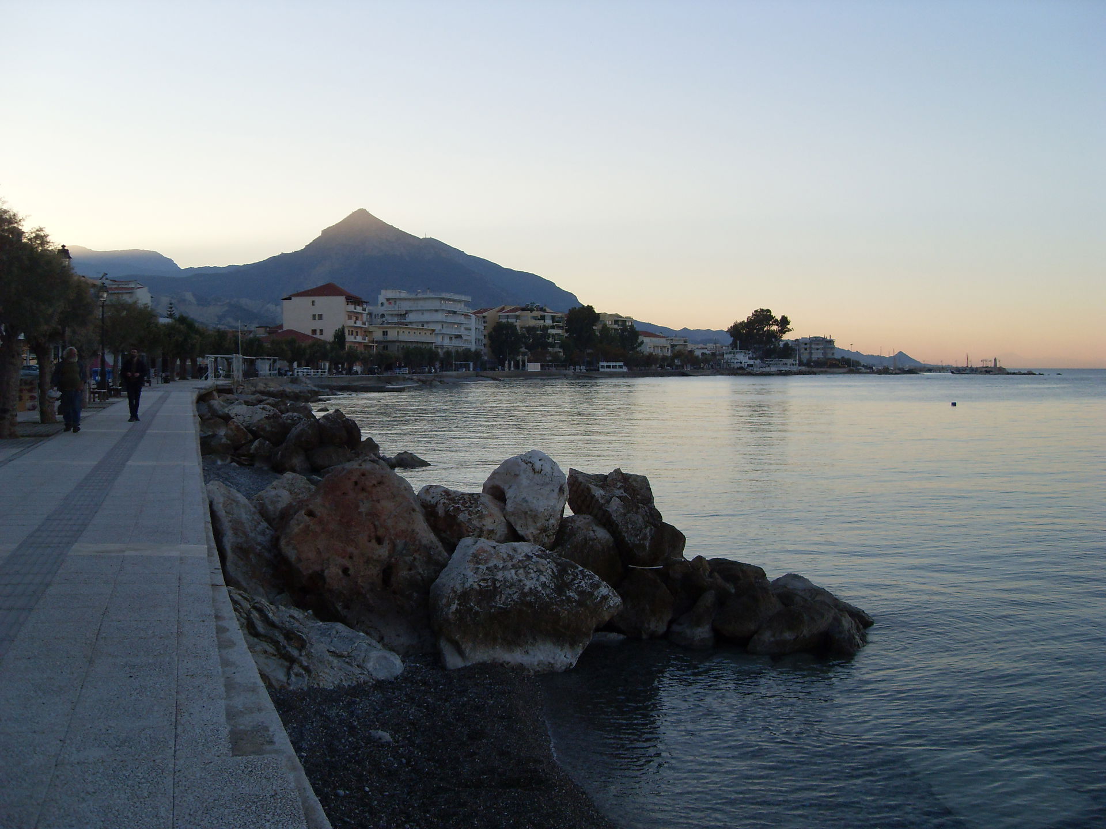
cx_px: 553
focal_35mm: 35
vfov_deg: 40.7
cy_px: 414
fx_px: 1118
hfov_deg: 52.6
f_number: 7
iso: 80
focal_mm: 6.3
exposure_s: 1/125
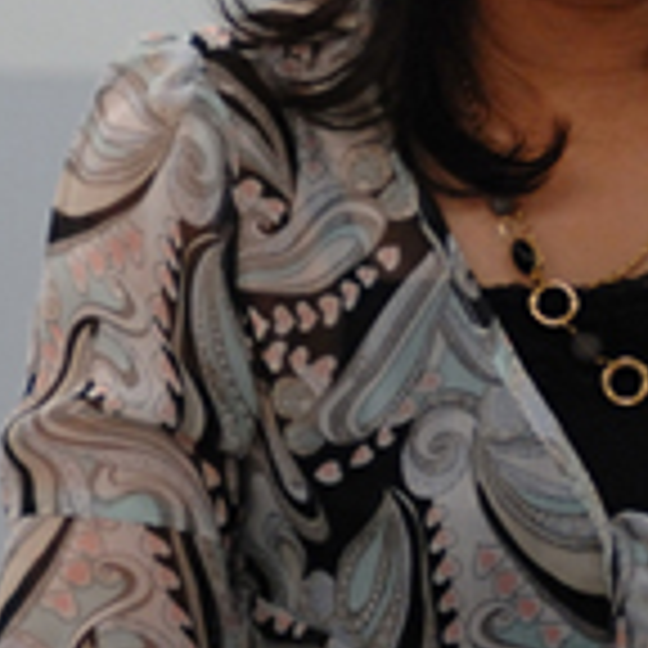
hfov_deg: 4.4
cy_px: 133
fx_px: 8408
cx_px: 832
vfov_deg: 4.4
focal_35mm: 397
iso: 640
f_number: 2.8
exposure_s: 1/125
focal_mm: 70
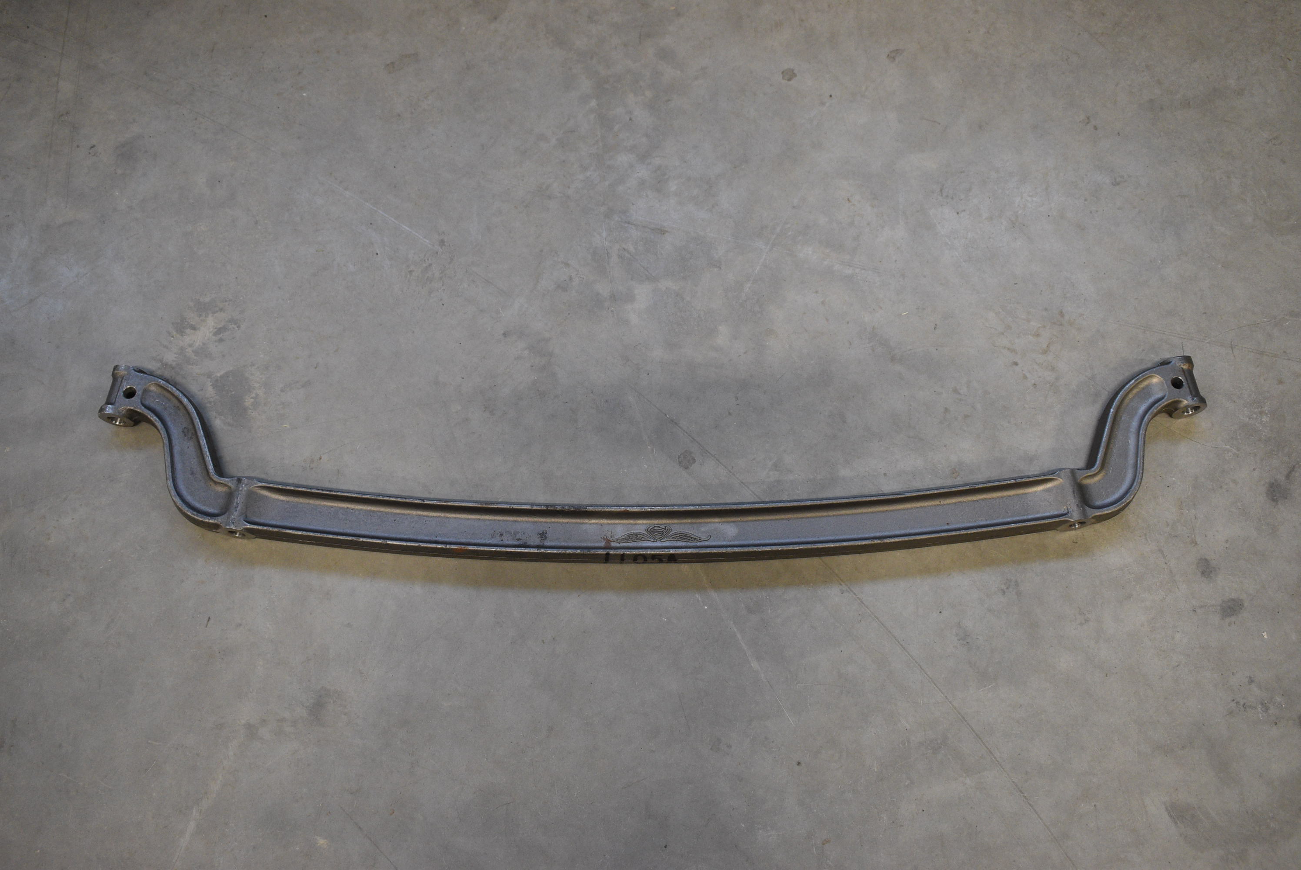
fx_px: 1193
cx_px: 650
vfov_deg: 40.0
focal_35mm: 33
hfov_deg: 57.2
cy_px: 435
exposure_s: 1/100
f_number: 5
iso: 1250
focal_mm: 22
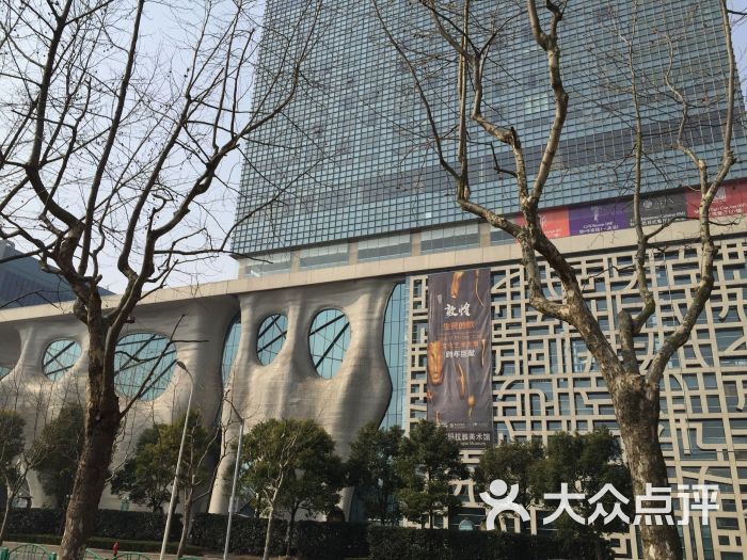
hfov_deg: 61.7
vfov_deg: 48.2
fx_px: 626
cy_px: 280
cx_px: 374
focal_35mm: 29
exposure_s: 1/2639
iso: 32
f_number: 2.2
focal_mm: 4.15
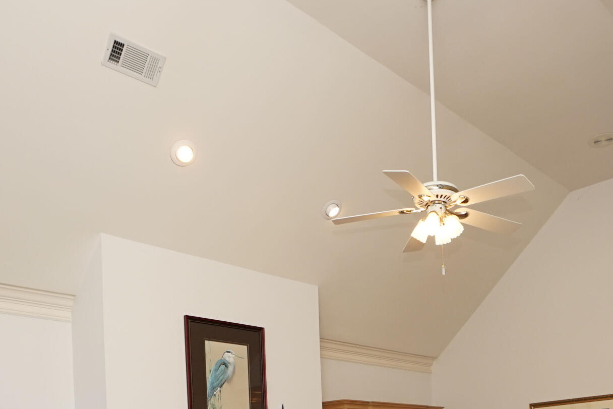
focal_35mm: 37
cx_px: 417
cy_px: 478
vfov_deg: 30.9
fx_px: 630
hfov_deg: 50.8
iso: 200
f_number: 4
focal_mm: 10
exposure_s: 1/60
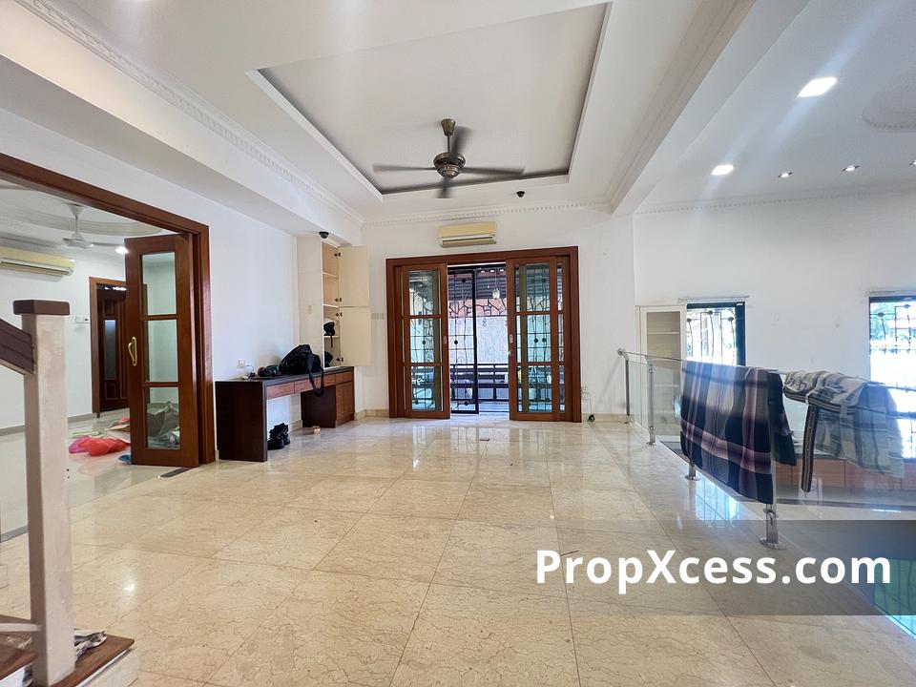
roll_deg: +1.3
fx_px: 344
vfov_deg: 89.9
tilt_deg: -1.1
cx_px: 458
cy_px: 344
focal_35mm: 13
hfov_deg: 106.2
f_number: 1.8
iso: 200
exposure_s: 1/50
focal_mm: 1.57
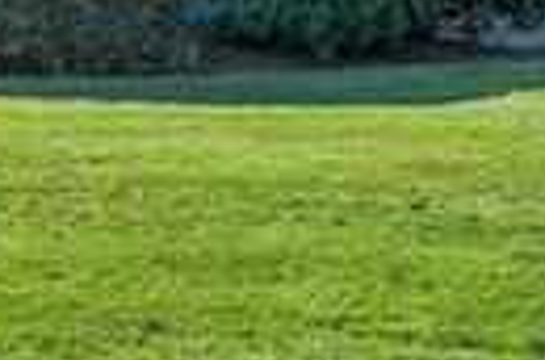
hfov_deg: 23.9
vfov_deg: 16.4
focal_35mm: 81
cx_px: -17
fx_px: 1223
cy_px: -15
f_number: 8
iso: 400
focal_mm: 21
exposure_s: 1/640
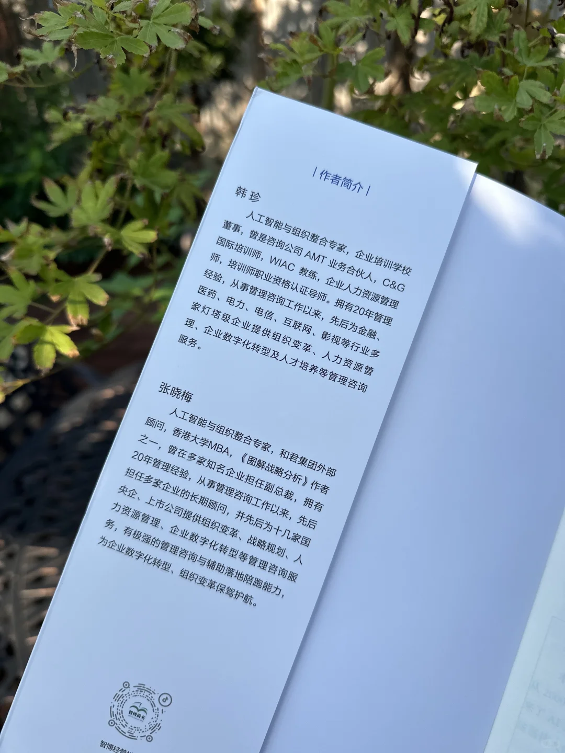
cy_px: 376
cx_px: 282
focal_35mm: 24
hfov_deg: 56.8
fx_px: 522
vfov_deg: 71.6
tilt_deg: -35.2
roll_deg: +6.0
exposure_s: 1/1812
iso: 80
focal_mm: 6.86
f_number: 1.78
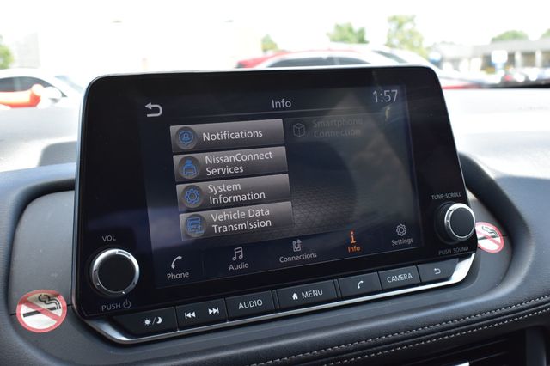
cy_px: 183
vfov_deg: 30.8
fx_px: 664
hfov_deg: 45.0
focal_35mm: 44
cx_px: 275
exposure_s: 1/125
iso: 400
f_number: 9
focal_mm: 29
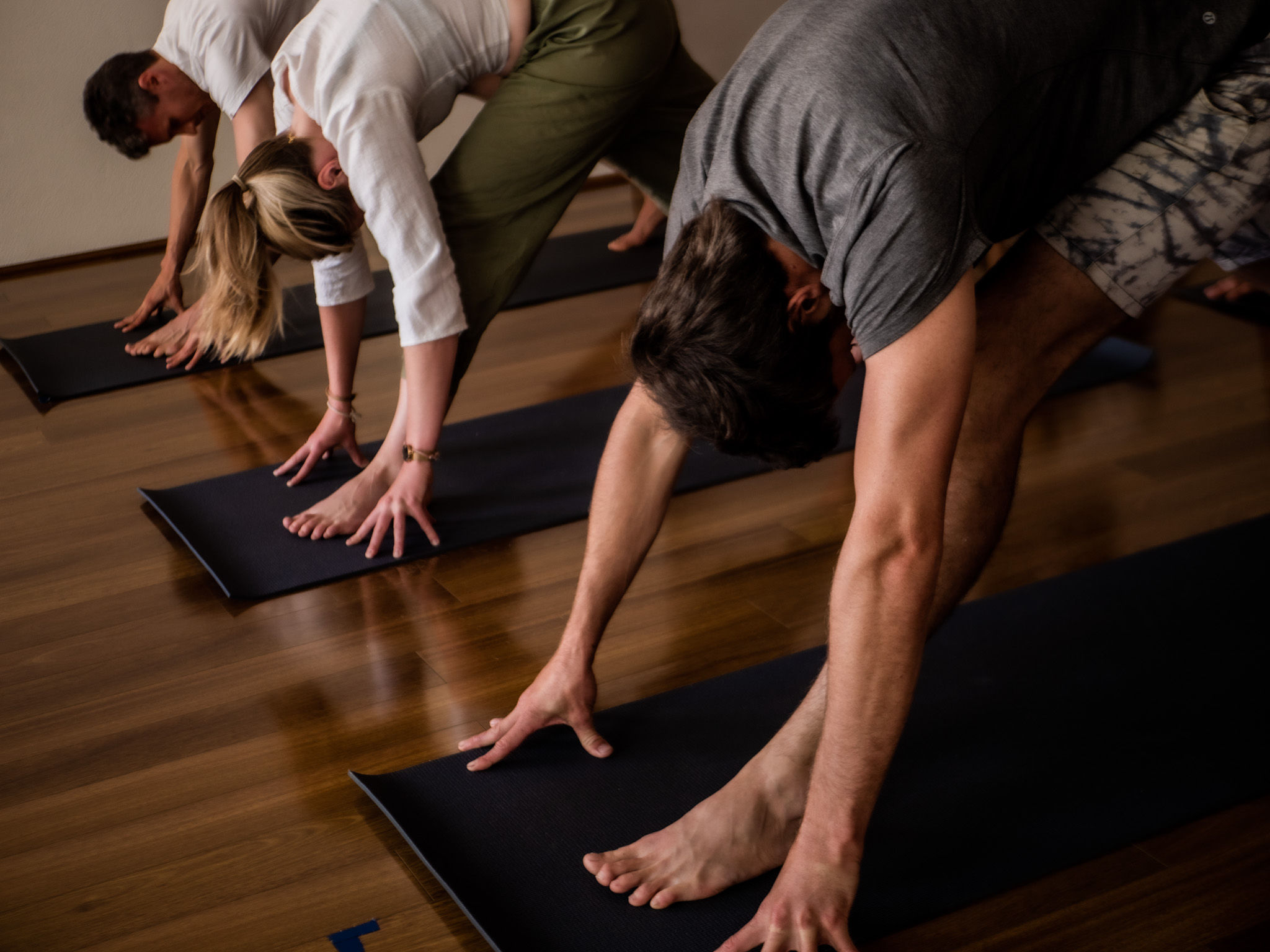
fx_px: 1834
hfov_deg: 38.2
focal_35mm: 50
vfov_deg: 29.1
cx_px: 635
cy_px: 476
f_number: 1.7
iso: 200
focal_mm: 25
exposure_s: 1/30
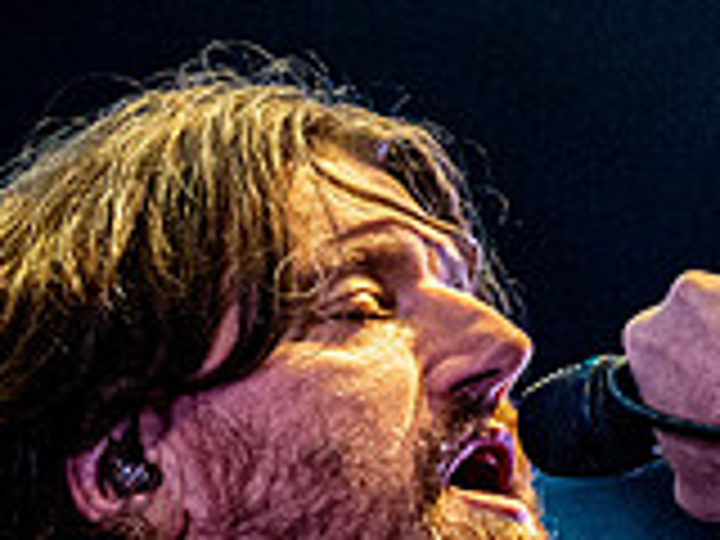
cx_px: 342
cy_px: 688
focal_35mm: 627
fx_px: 13041
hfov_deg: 3.2
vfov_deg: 2.4
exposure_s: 1/1000
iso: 8000
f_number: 5
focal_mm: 180
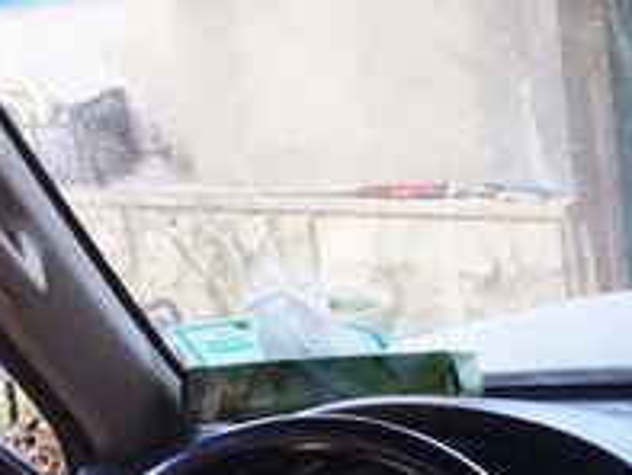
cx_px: 978
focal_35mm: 97
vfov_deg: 14.2
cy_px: 717
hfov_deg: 17.8
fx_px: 1772
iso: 32
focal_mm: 4.15
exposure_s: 1/50
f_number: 2.2
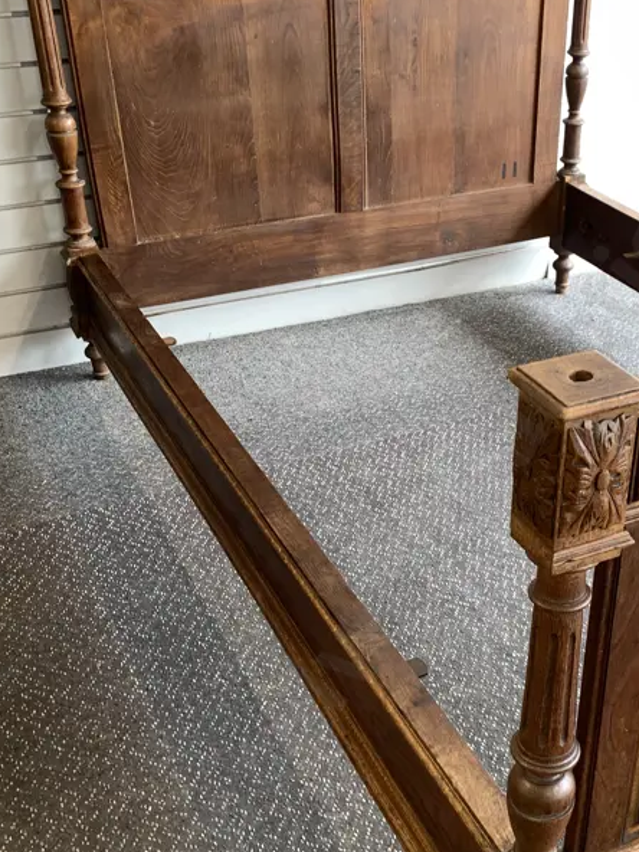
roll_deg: -2.4
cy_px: 494
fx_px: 1108
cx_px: 471
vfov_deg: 42.0
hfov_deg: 31.7
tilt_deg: -32.0
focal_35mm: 45
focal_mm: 4.25
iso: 64
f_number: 1.8
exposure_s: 1/50
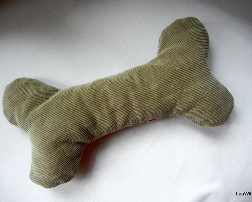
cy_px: 99
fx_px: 239
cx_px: 120
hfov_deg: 55.6
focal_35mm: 32
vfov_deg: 45.8
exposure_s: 1/30
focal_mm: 5.4
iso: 316
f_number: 3.5
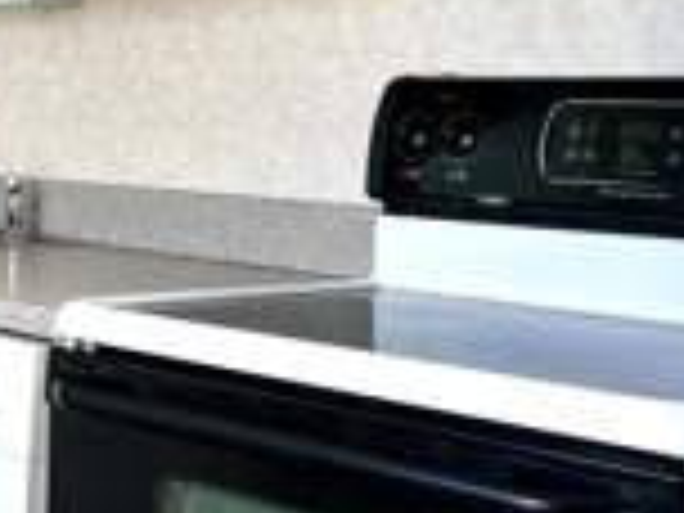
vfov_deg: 17.8
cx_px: -135
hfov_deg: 22.1
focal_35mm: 82
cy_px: 104
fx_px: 1620
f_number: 1.5
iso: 40
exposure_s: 1/165
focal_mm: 5.7
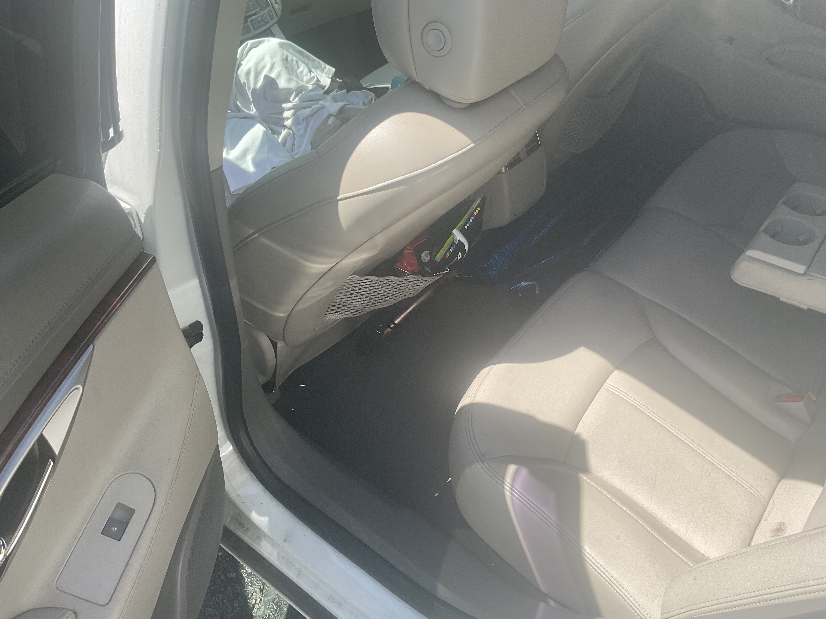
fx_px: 692
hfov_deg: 61.7
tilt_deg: -40.3
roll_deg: -0.5
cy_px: 310
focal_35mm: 29
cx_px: 413
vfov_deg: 48.2
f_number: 1.8
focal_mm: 3
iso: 16
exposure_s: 1/666
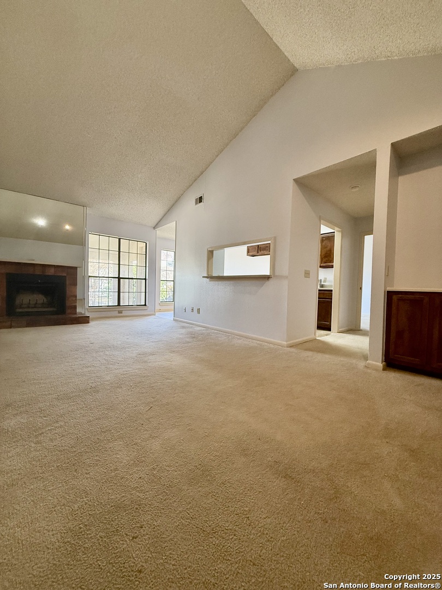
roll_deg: -1.4
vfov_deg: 102.1
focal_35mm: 14
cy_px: 295
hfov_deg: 85.7
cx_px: 221
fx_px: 238
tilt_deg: -0.4
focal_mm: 2.22
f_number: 2.2
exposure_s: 1/120
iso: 250
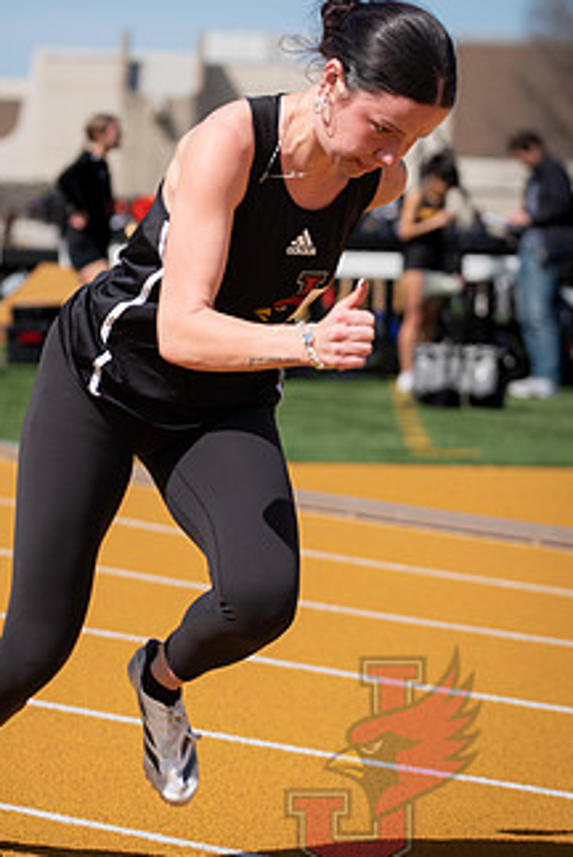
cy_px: 361
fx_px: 4574
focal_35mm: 192
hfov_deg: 7.2
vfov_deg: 10.7
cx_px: 191
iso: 100
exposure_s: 1/1250
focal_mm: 92
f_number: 3.5
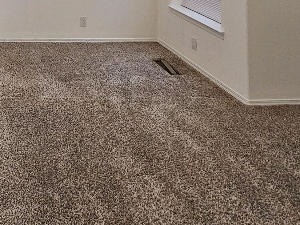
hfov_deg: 39.4
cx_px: -20
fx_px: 347
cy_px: -100
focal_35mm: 40
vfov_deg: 27.0
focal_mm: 2.2
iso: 160
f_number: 2.2
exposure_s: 1/60
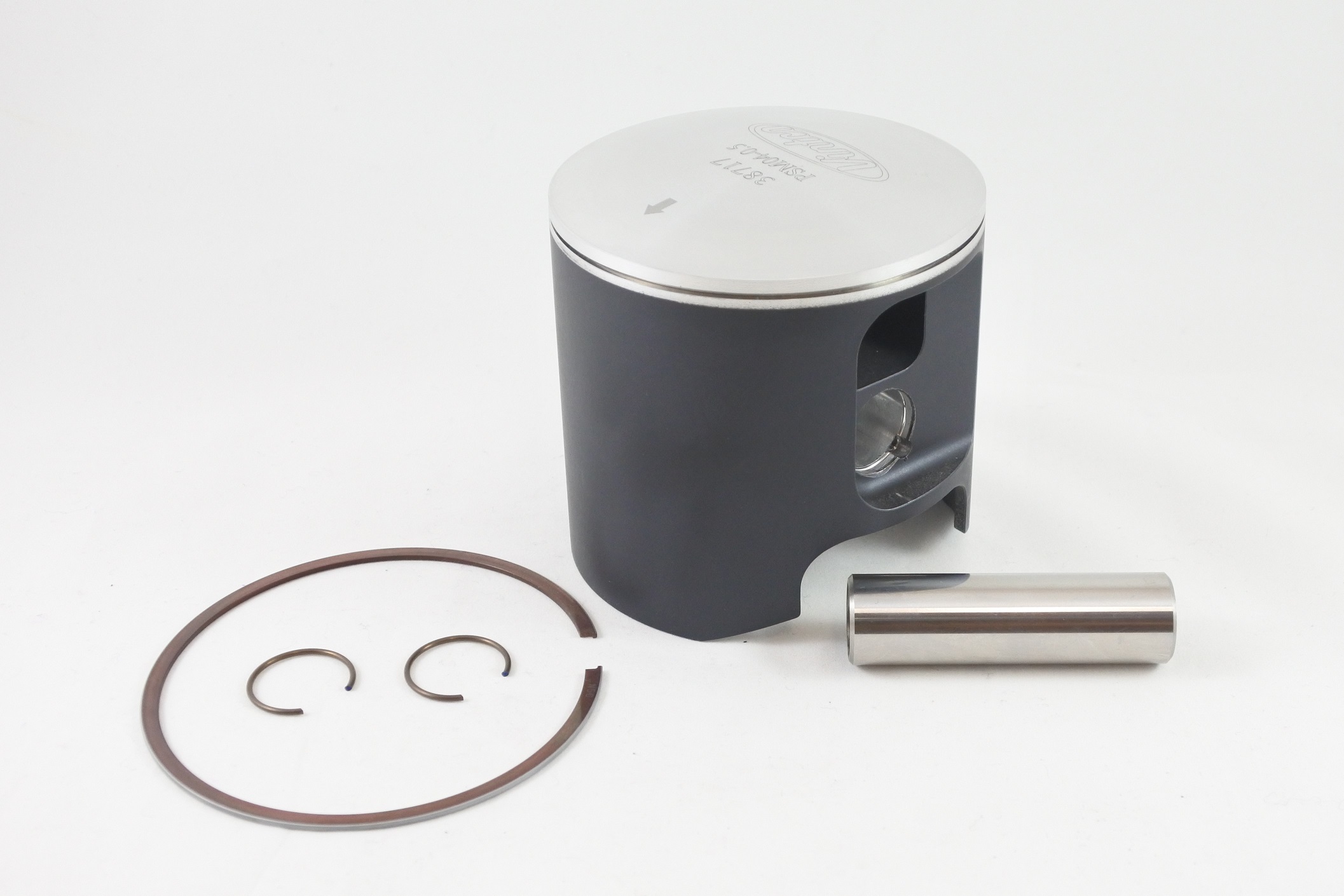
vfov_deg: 33.4
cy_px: 448
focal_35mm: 40
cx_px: 672
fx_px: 1493
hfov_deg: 48.5
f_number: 4.2
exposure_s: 1/125
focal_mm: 15
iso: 640
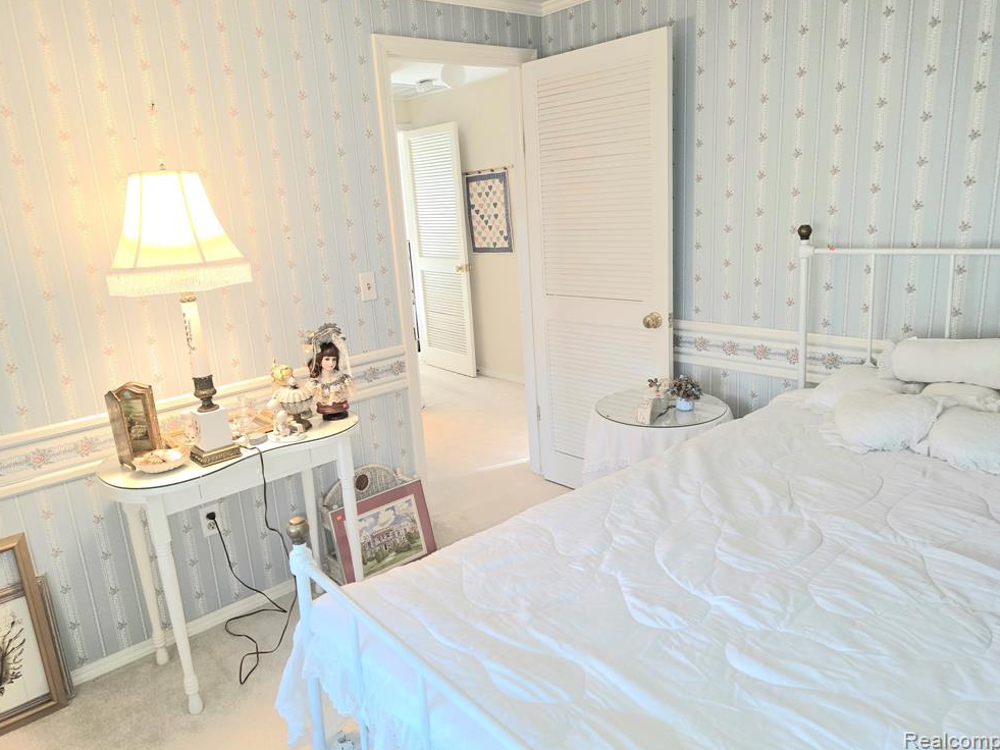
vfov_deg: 56.8
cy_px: 365
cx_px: 484
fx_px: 693
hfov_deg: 71.6
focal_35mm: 24
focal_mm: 6.3
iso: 64
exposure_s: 1/60.2
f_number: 1.7
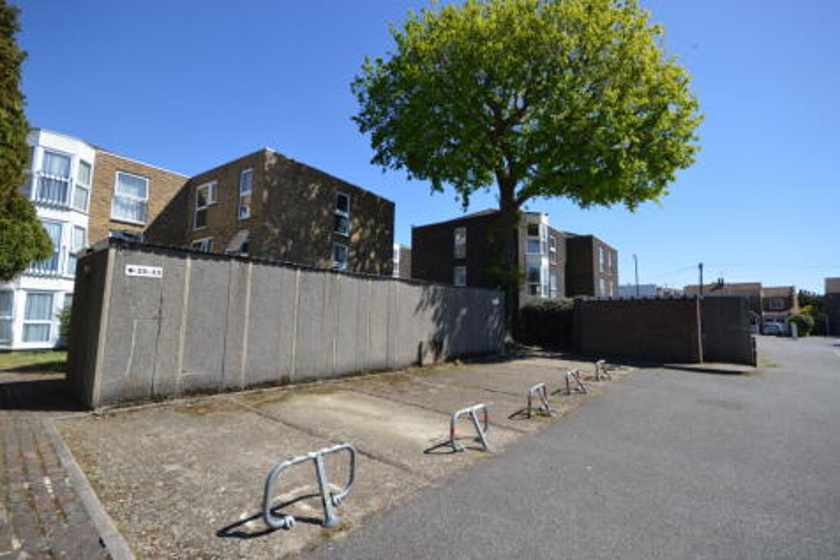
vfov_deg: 77.3
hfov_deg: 100.4
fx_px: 350
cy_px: 280
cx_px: 420
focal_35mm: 15
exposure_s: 1/200
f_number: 7.1
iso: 100
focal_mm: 10
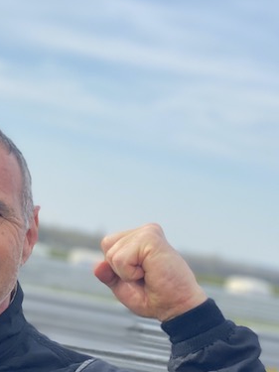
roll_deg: -11.6
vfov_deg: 17.6
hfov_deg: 13.3
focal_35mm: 111
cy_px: 277
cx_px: 69
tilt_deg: -2.1
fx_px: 1194
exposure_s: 1/940
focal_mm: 6
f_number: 2
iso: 20
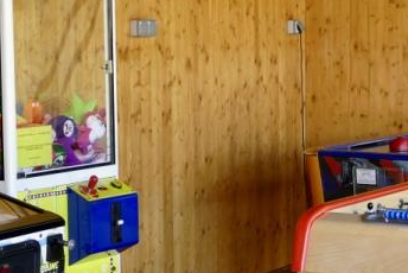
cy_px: 189
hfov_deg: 17.0
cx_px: 336
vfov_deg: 11.5
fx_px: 1350
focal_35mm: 119
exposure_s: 1/80
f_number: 3.2
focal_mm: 14.76
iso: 160
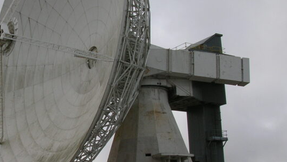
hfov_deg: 28.3
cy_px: 94
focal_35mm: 73
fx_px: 556
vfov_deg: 16.6
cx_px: 58
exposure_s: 1/451
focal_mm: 5.8
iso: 50
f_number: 5.6
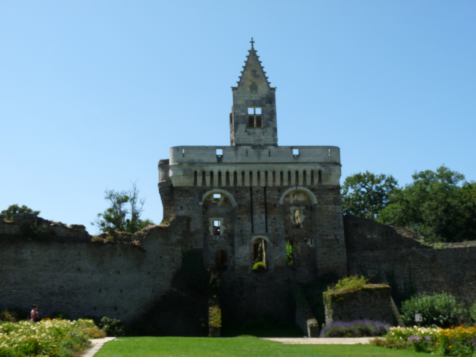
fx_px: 633
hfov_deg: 41.2
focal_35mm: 46
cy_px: 178
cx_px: 238
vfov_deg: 31.5
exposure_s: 1/400
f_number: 5.6
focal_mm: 8.2
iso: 100
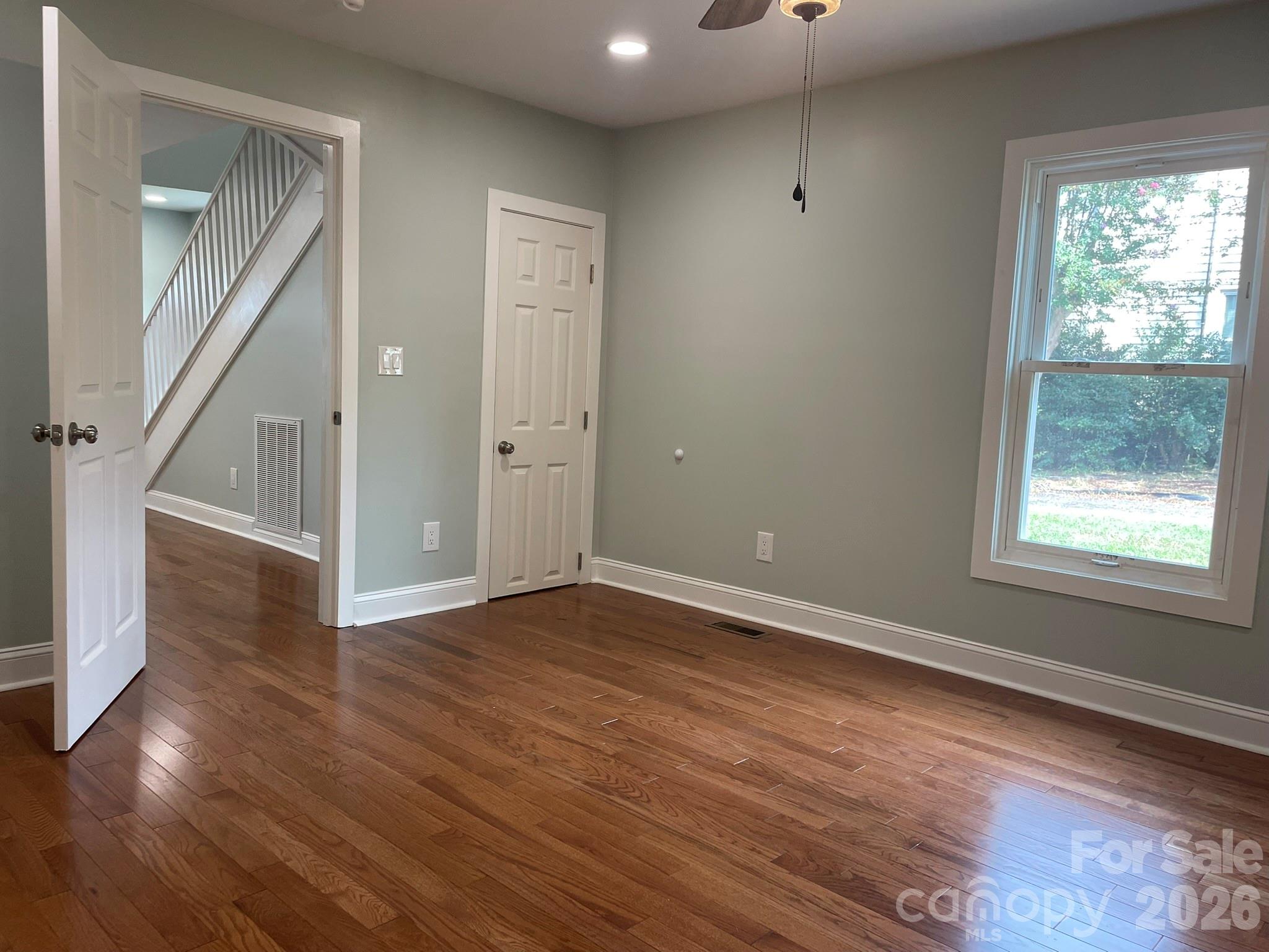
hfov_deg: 67.3
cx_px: 634
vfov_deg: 53.1
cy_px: 476
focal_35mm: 26
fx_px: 953
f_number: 1.6
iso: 100
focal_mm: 4.2
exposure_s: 1/120
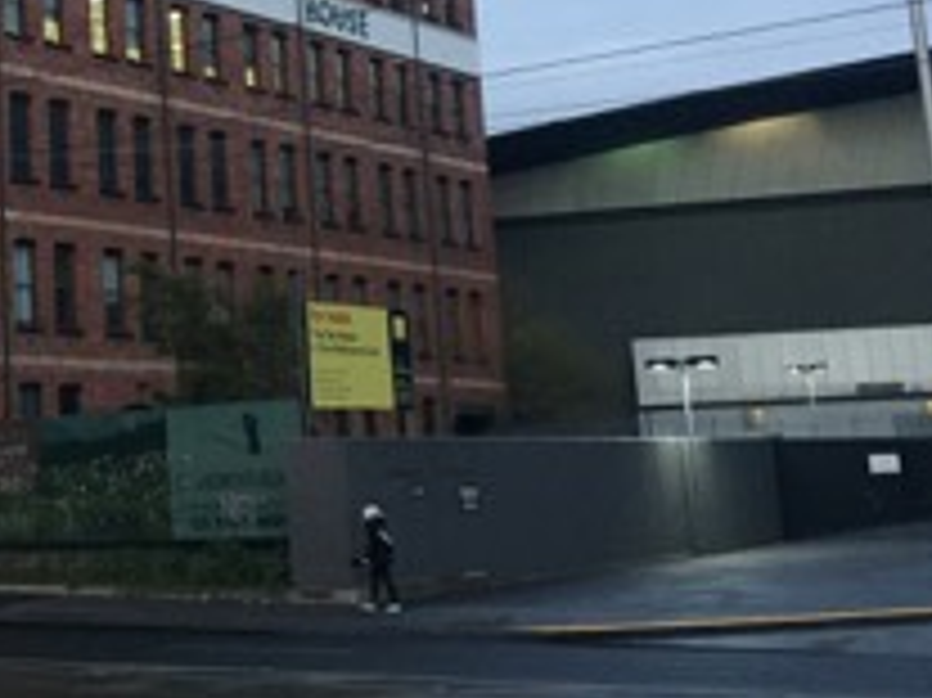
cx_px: -27
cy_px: 72
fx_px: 1964
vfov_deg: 19.8
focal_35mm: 73
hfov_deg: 25.2
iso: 125
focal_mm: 4.15
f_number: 2.2
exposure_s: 1/30
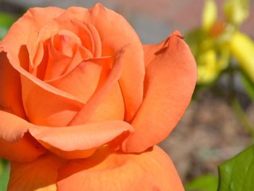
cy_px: 125
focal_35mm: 230
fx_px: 1688
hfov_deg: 8.6
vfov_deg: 6.5
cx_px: 24
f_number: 8
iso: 100
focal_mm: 80
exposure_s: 1/250
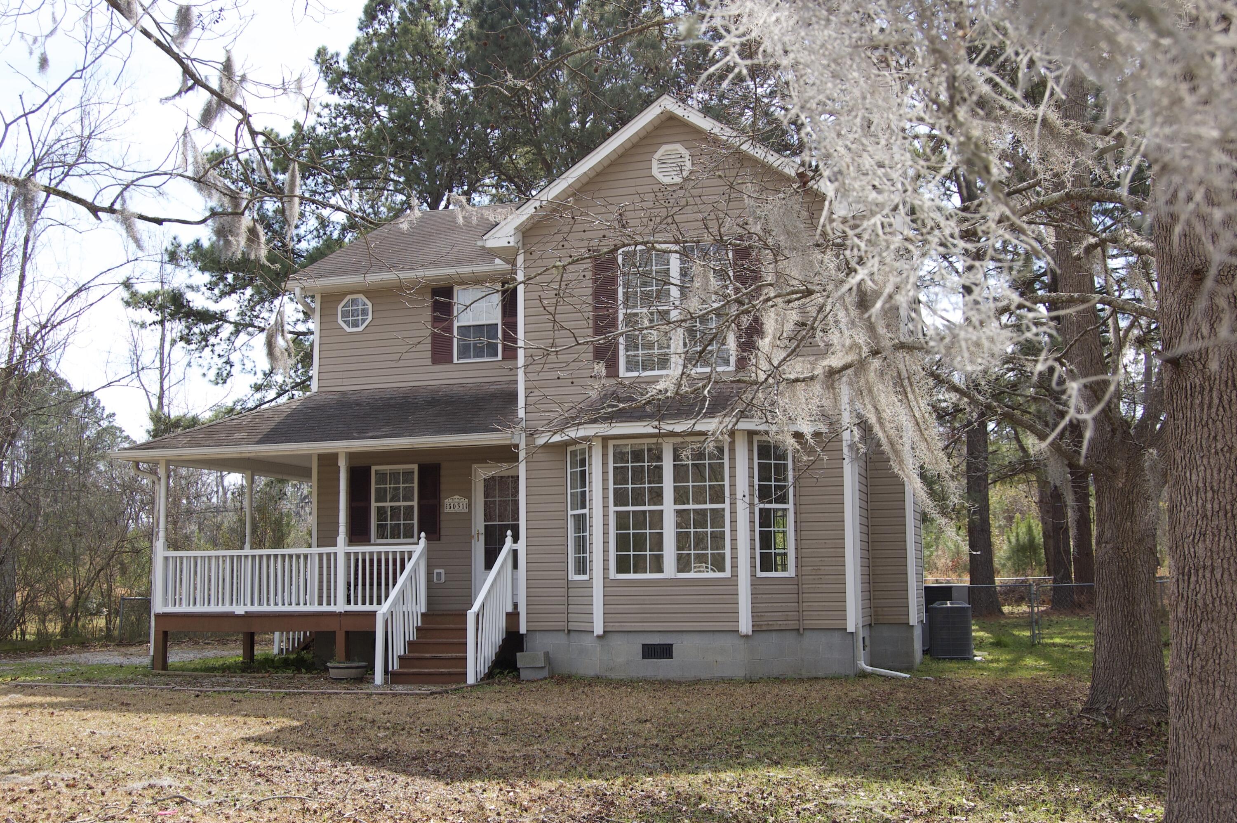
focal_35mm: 39
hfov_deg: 49.6
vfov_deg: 34.1
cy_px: 412
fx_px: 1339
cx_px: 618
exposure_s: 1/160
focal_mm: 26
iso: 200
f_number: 9
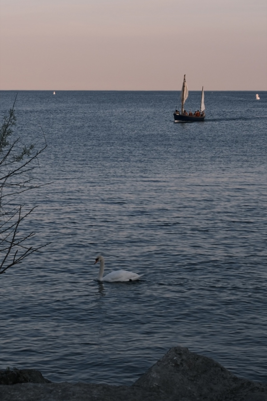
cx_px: 134
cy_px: 200
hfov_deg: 37.9
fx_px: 389
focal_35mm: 35
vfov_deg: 54.4
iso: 125
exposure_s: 1/125
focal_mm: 23
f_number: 5
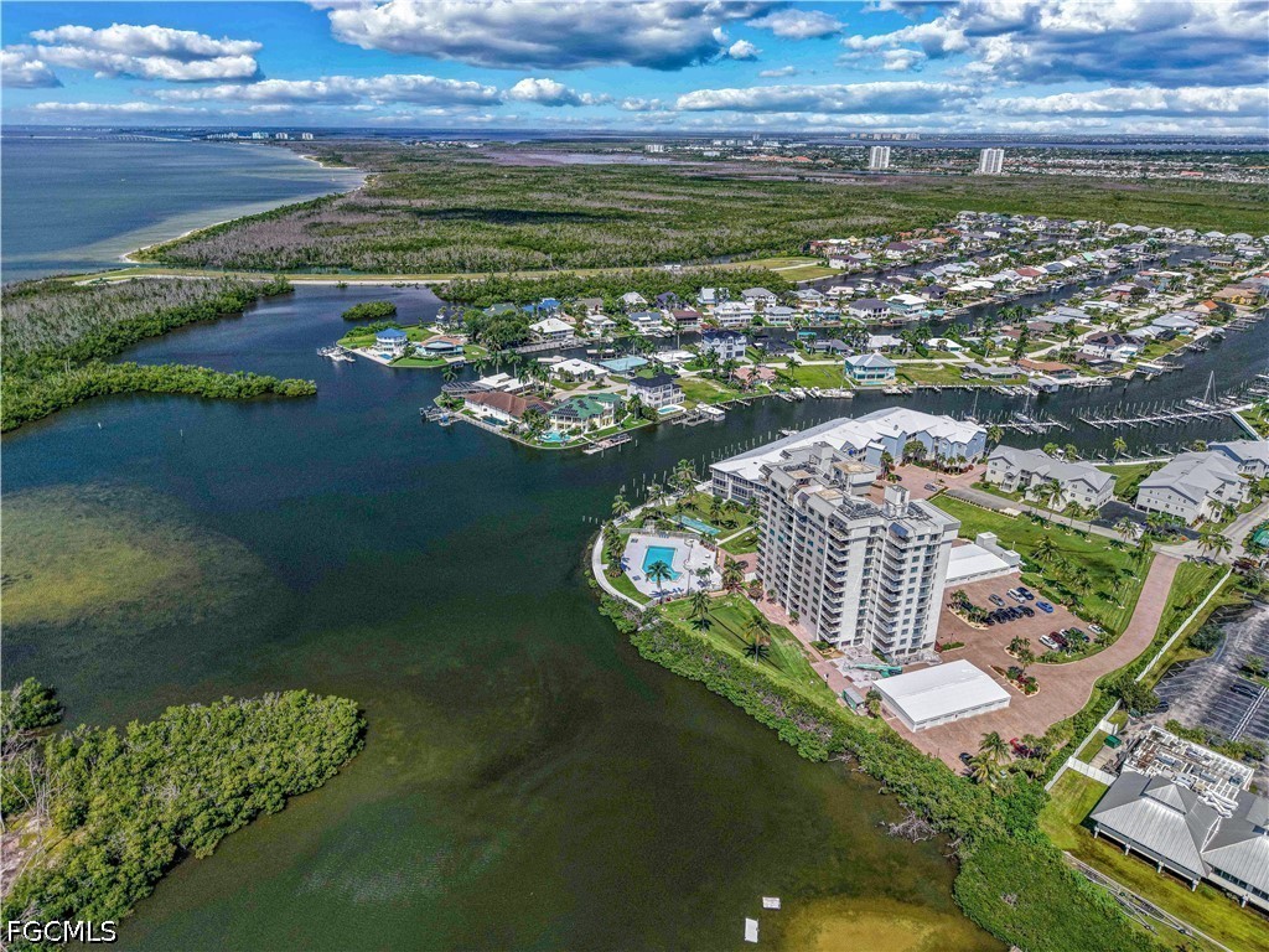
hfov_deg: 71.6
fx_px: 880
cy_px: 476
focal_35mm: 24
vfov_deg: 56.8
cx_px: 634
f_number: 1.8
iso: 120
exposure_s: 1/3200
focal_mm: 8.67
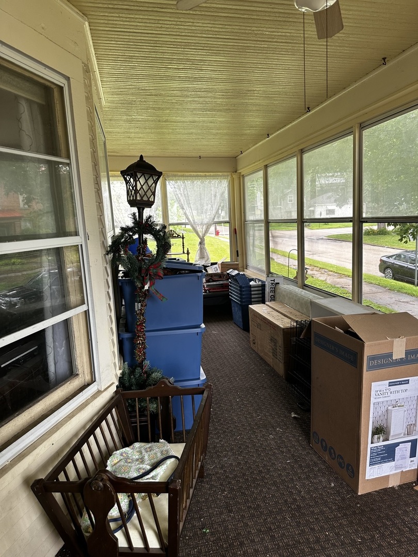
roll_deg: +2.1
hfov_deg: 56.8
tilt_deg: -8.0
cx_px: 209
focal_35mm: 24
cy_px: 278
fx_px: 386
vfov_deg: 71.6
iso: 64
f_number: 1.78
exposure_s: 1/121
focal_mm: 6.86
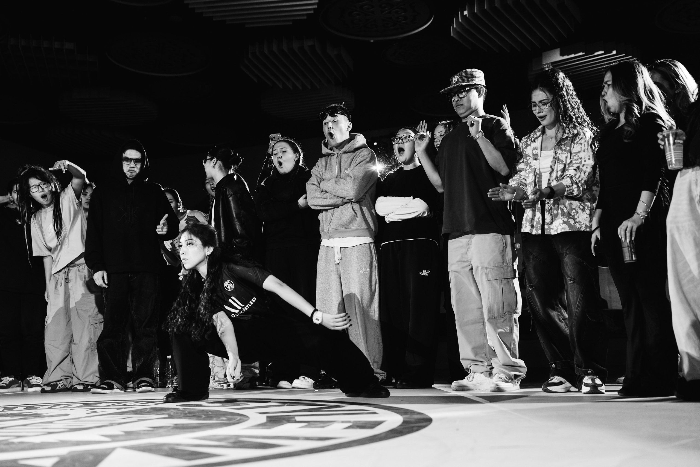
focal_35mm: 40
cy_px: 234
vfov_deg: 33.4
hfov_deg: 48.5
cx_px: 350
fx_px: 778
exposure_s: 1/800
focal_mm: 40
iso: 3200
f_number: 2.8
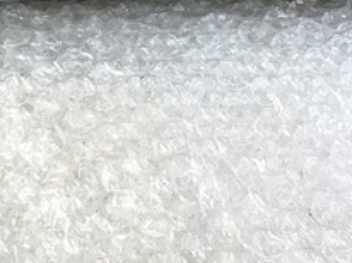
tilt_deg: -51.9
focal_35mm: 87
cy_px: -113
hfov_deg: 22.0
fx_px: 884
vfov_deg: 15.8
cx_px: 29
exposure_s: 1/33
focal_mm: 3.99
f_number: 1.8
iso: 32
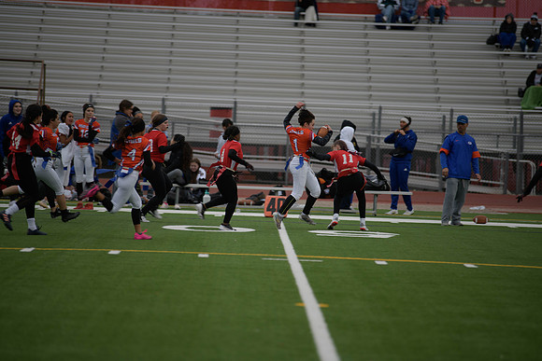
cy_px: 180
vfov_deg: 6.9
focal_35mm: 200
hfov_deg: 10.3
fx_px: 3012
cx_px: 271
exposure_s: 1/200
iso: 125
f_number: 2.8
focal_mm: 200
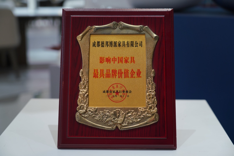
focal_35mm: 65
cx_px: 117
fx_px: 422
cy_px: 78
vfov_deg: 20.9
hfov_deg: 31.0
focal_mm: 65
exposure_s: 1/60
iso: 320
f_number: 4
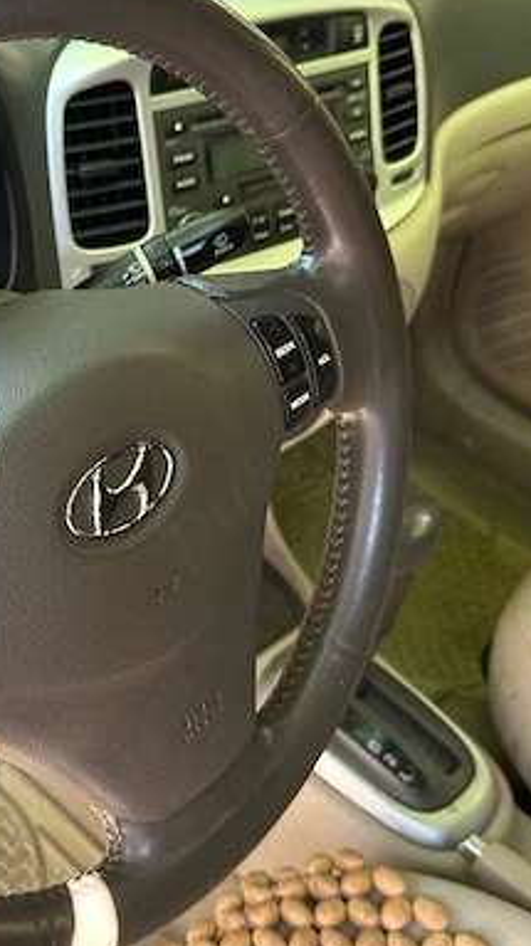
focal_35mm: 41
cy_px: 450
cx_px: 37
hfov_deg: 27.7
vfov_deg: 49.4
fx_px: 1028
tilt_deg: -40.1
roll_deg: -2.3
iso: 200
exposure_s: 1/121
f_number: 1.78
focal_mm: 6.86
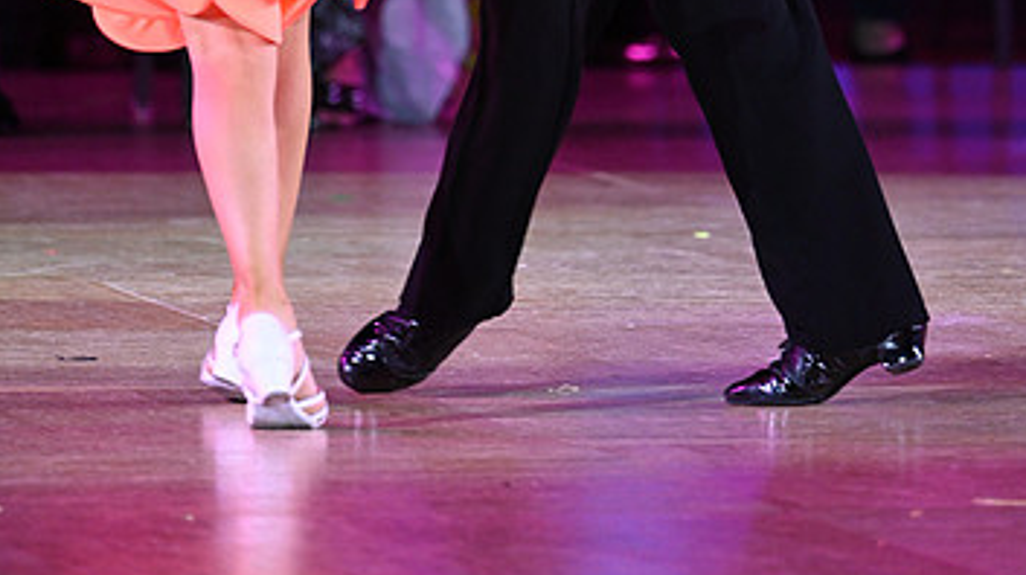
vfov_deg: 1.8
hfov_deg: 3.1
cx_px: 557
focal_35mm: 689
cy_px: -195
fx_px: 18732
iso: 3200
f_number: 5.6
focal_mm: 400
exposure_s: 1/320
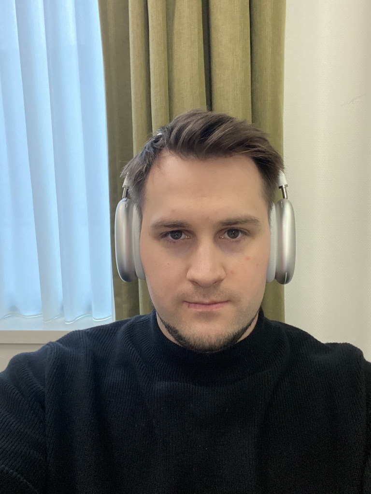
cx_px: 186
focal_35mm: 30
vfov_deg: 60.0
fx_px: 429
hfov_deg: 46.8
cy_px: 247
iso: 400
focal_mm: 2.71
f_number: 2.2
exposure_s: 1/33
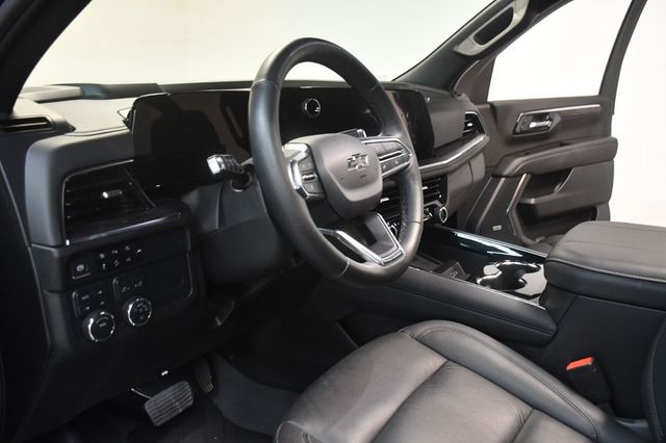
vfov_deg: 39.9
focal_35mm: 33
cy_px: 222
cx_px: 333
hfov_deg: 57.2
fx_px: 610
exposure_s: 1/60
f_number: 3.5
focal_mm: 22
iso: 3200
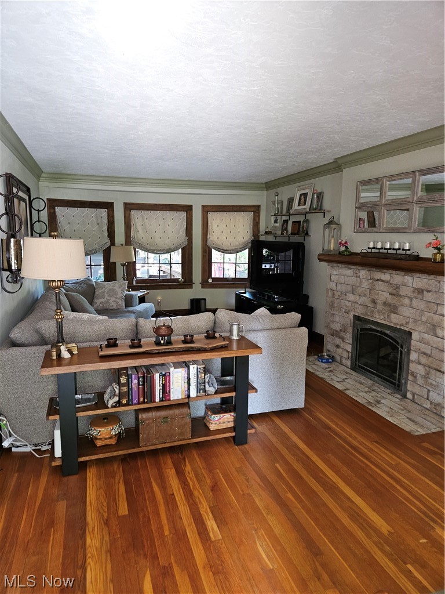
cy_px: 297
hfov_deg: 58.9
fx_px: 394
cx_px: 222
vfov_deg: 73.9
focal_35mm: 23
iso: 125
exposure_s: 1/10
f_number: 1.8
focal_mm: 5.4
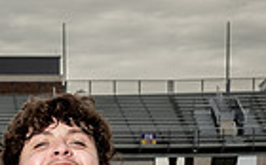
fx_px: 854
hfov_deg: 17.5
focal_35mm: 118
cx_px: 40
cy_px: 406
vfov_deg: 9.7
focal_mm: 36
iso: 250
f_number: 8
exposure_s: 1/250
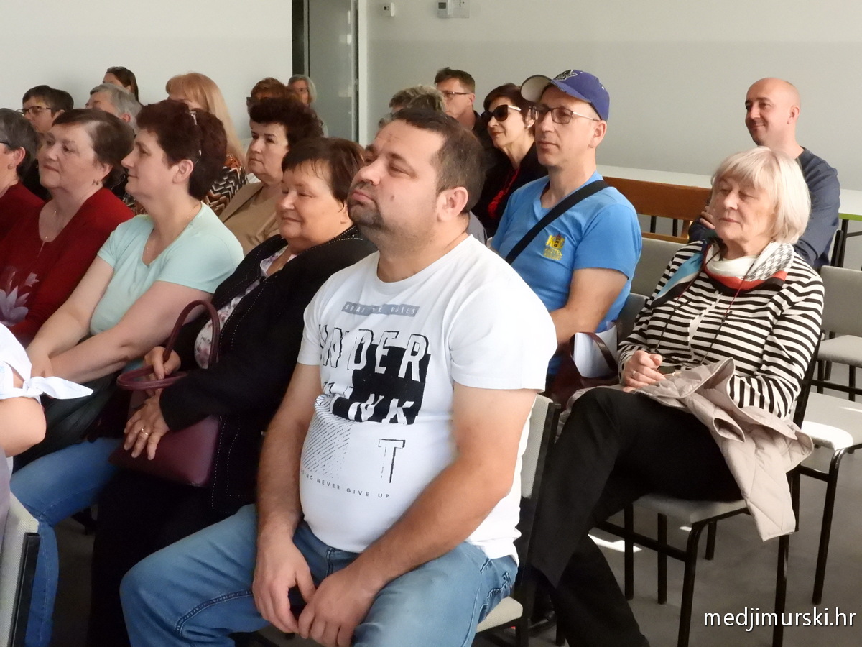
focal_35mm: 50
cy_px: 324
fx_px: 1245
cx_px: 431
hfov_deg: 38.2
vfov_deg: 29.1
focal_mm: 9
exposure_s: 1/2000
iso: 3200
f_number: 4.5
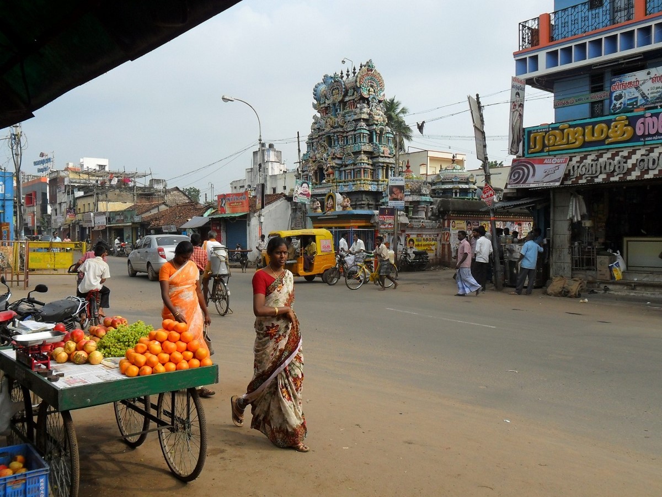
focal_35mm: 32
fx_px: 612
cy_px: 248
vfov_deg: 44.2
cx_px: 331
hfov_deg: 56.8
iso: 100
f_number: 3.7
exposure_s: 1/750
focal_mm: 5.7
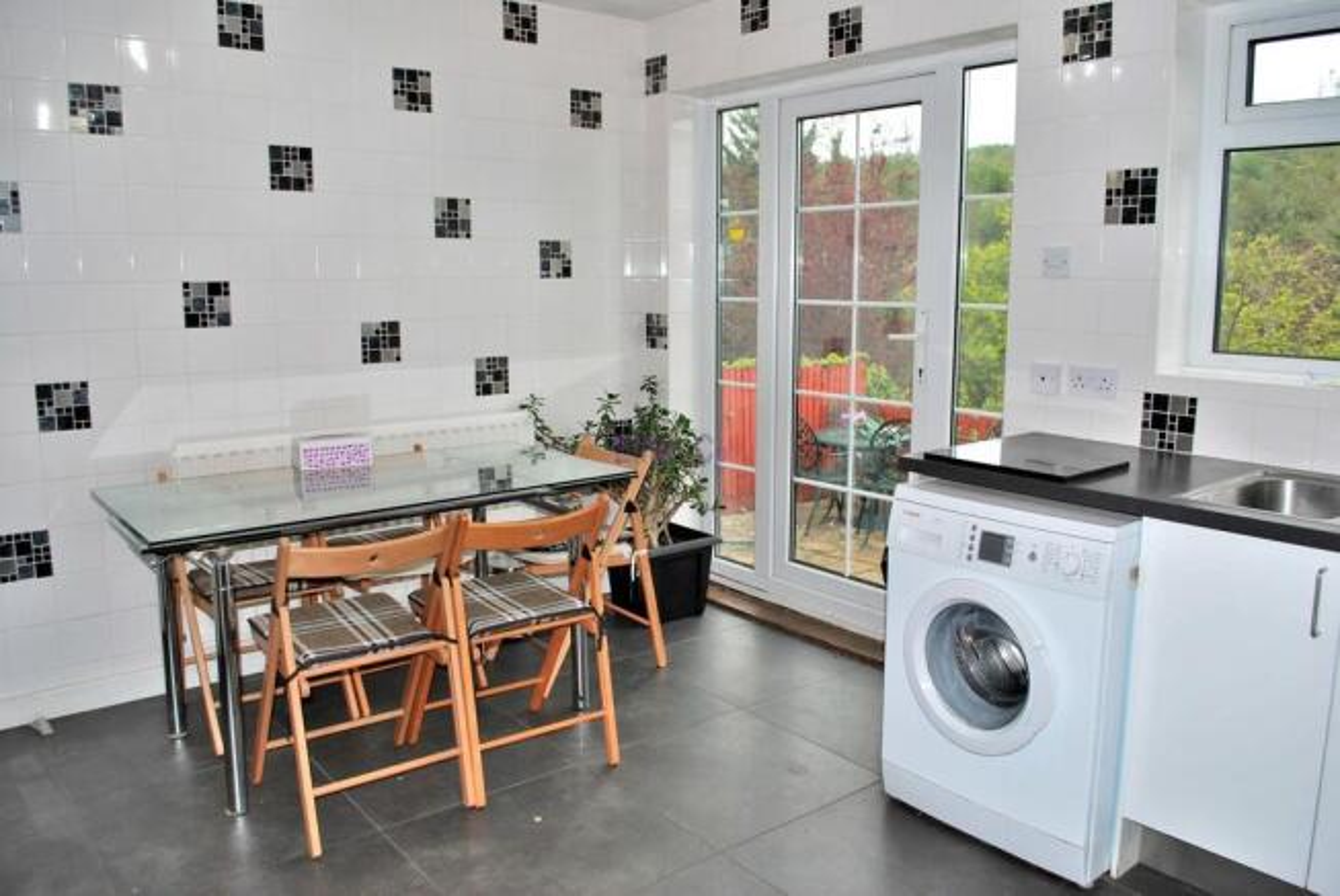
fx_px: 1006
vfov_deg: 48.0
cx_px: 670
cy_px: 448
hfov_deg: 67.3
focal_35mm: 27
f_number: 5.6
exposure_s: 1/50
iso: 100
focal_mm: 18
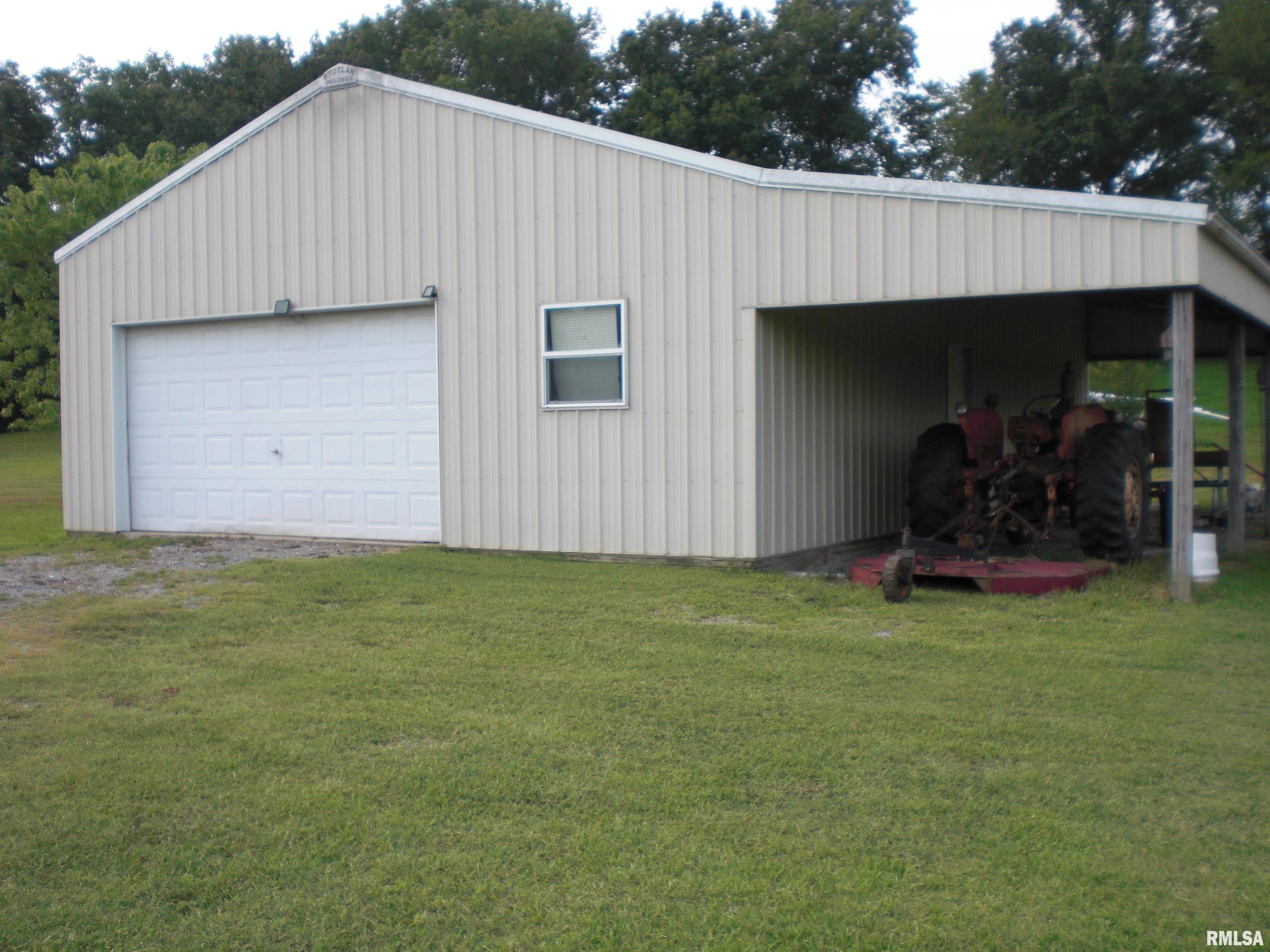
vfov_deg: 37.7
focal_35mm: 38
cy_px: 476
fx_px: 1394
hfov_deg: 49.0
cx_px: 635
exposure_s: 1/400
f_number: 3.1
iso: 64
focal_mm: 6.3
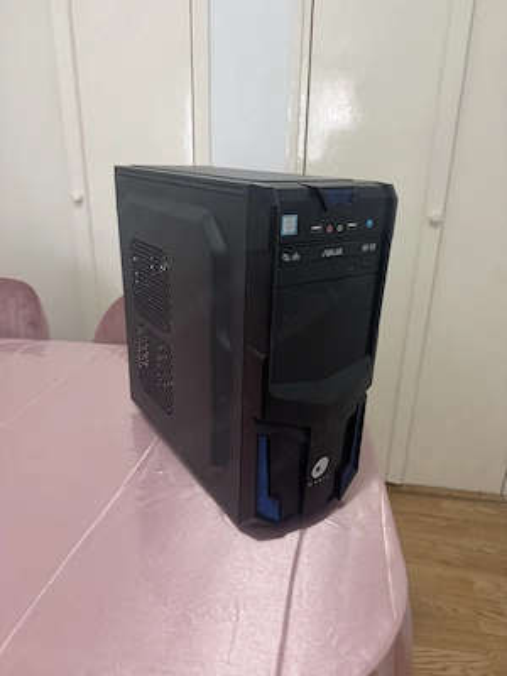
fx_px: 469
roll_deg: -0.8
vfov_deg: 71.6
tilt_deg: -20.7
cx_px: 254
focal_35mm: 24
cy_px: 338
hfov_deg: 56.8
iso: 320
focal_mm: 6.76
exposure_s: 1/50
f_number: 1.78
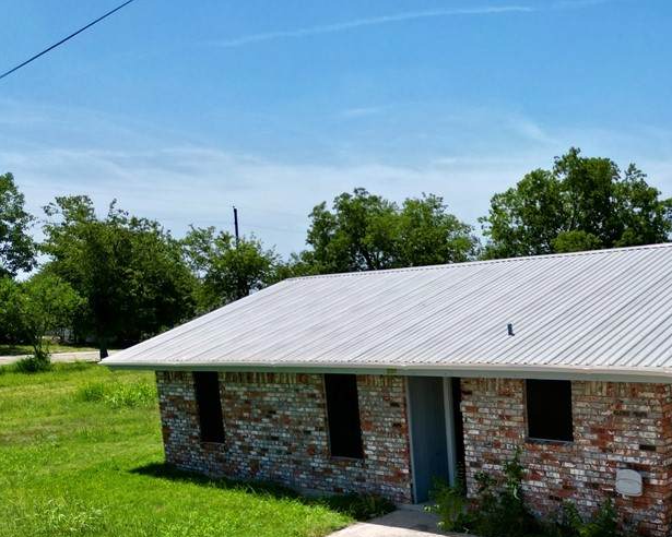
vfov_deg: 37.3
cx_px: 506
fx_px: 776
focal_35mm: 39
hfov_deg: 45.2
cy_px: 401
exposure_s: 1/4000
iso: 120
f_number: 1.7
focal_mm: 6.72
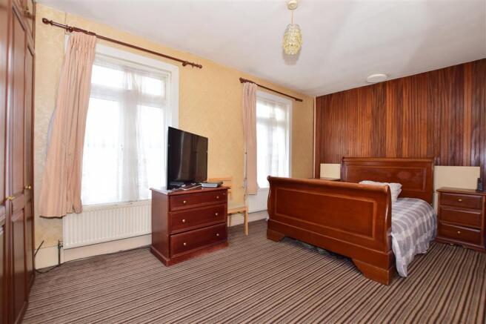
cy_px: 162
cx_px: 243
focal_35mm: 15
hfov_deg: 100.4
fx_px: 202
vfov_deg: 77.3
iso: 400
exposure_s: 1/13
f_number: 6.3
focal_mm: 10
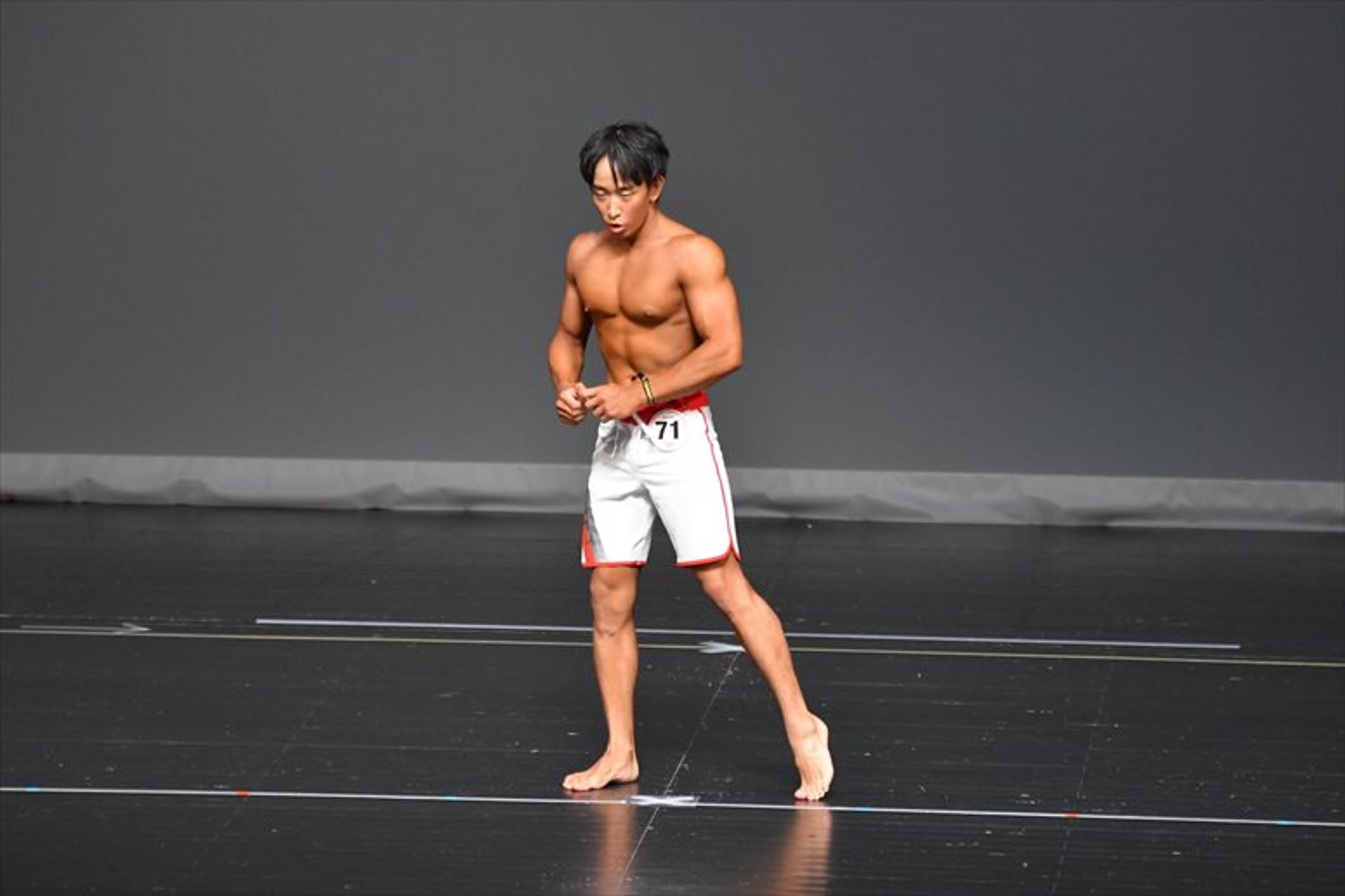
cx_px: 672
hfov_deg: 6.5
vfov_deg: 4.4
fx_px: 11763
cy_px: 448
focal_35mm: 315
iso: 3200
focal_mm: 210
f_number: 5.6
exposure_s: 1/400
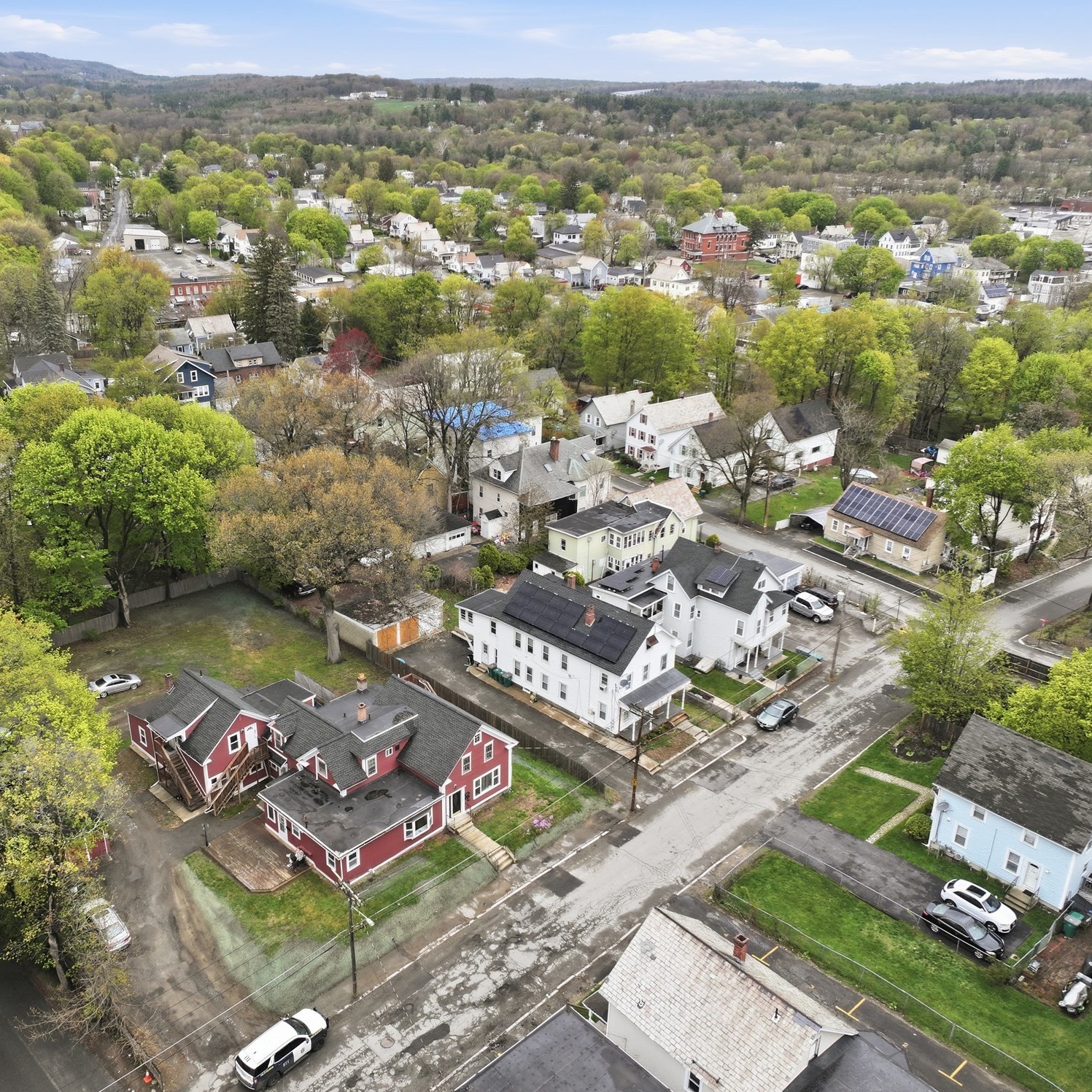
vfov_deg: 55.6
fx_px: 1035
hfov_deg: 55.4
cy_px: 555
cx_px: 460
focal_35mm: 29
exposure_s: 1/320
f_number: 2.8
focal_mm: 12.3
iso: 130
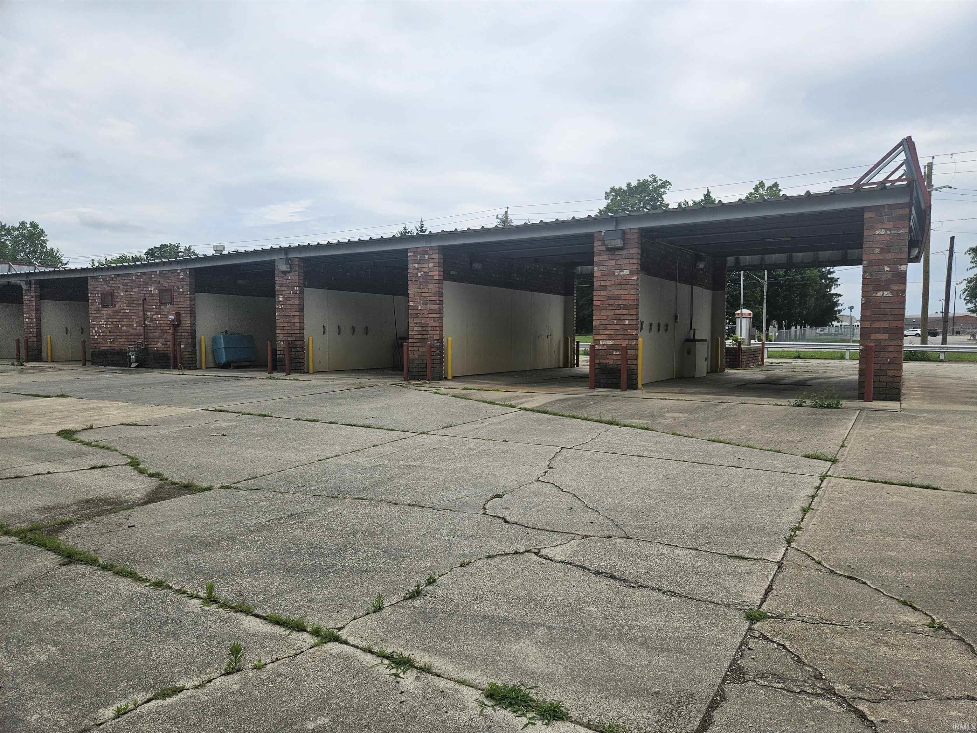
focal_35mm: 23
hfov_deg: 73.9
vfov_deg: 58.9
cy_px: 366
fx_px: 649
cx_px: 488
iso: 25
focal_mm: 5.4
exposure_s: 1/2701
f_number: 1.8
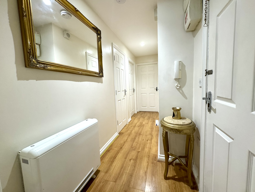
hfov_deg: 102.1
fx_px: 103
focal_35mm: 14
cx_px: 128
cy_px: 96
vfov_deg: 85.7
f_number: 2.2
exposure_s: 1/100
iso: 320
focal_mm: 2.22
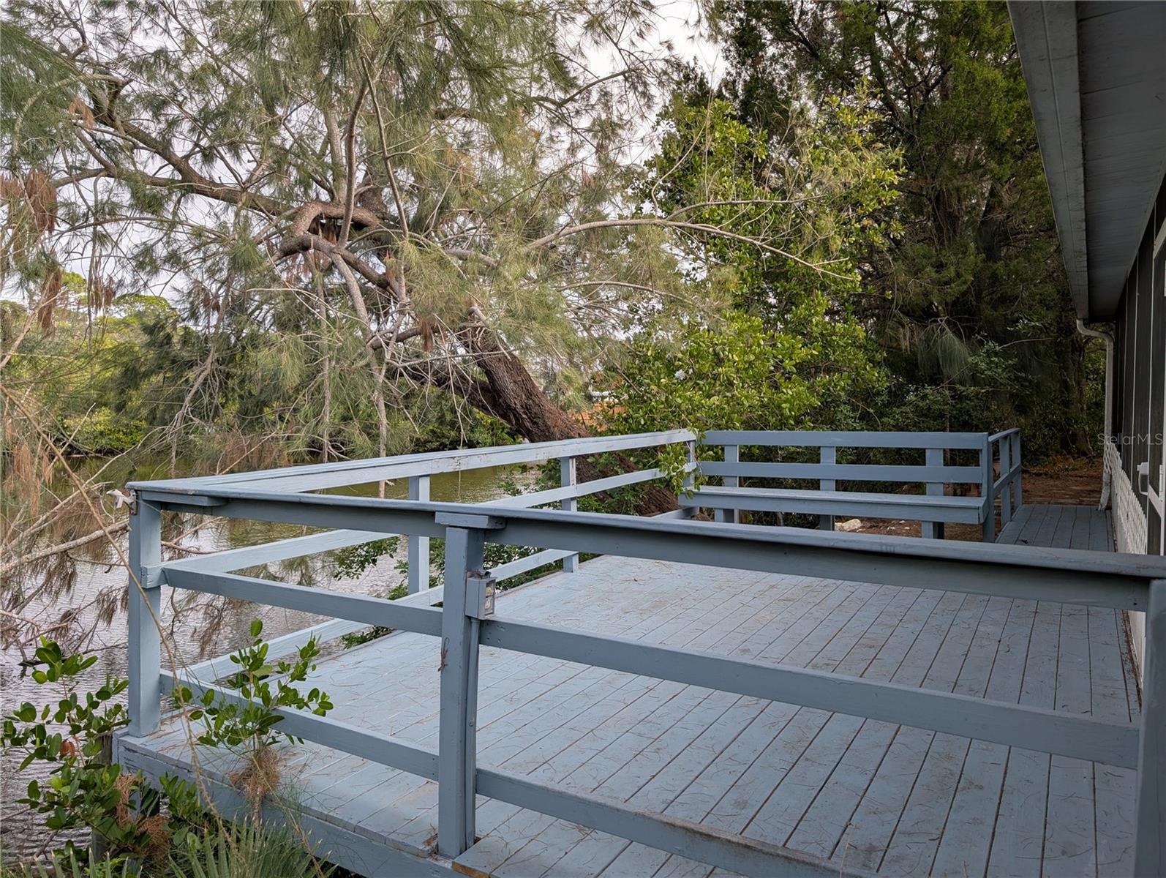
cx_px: 583
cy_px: 439
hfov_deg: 71.5
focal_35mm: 24
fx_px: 810
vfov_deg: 56.9
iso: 22
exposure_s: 1/351
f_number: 1.68
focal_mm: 6.9
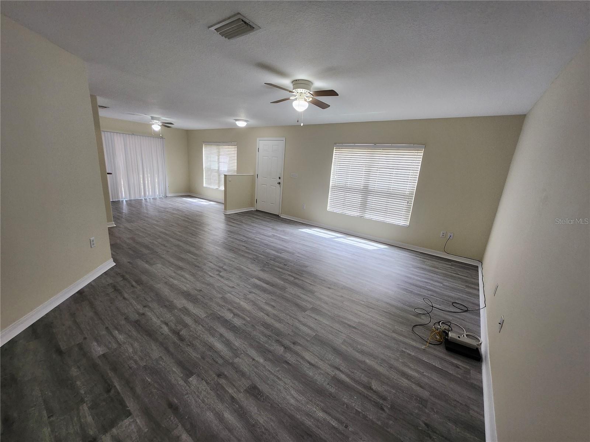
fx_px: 222
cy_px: 221
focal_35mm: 13
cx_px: 295
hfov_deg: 106.2
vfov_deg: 89.9
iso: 125
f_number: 2.2
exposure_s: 1/60
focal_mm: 1.74
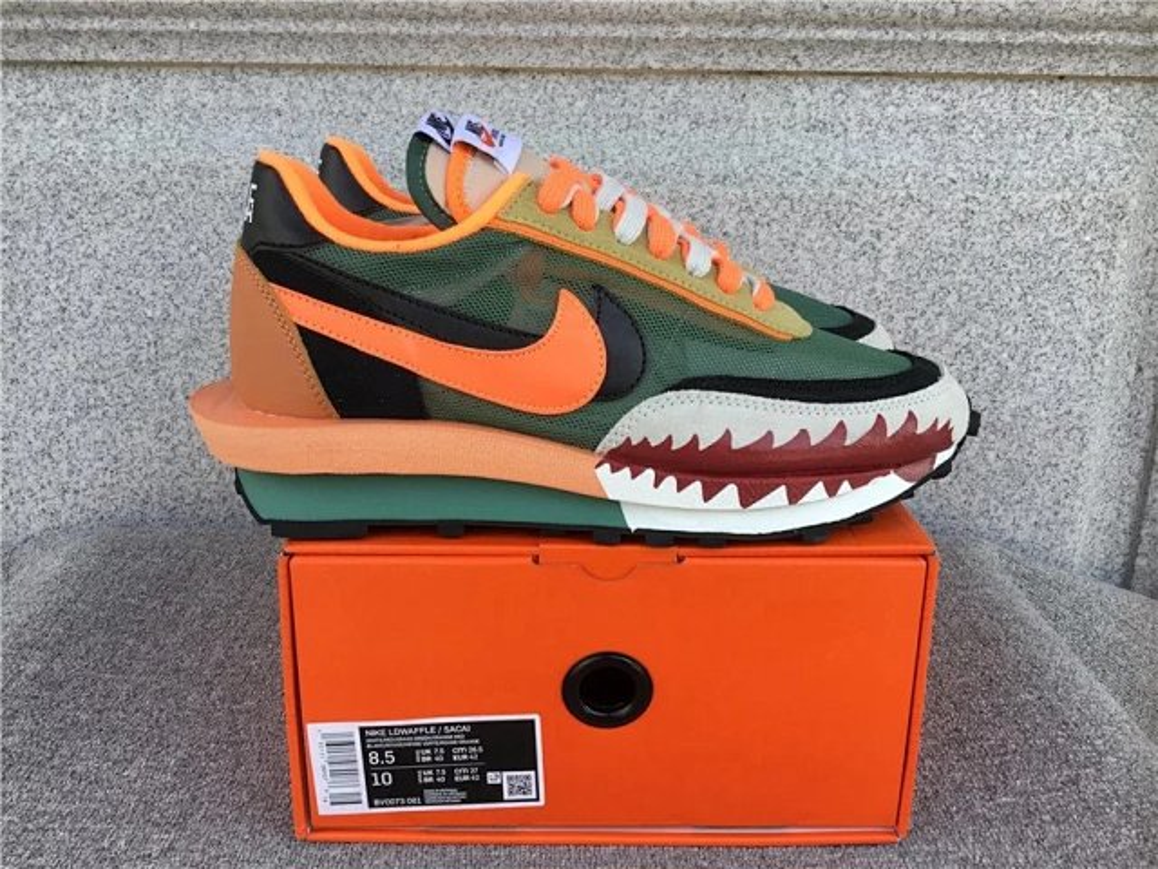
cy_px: 434
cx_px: 579
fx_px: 1037
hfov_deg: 58.4
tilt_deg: -17.4
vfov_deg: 45.4
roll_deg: -0.1
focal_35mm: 31
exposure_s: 1/153
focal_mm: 3.3
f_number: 2.4
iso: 25
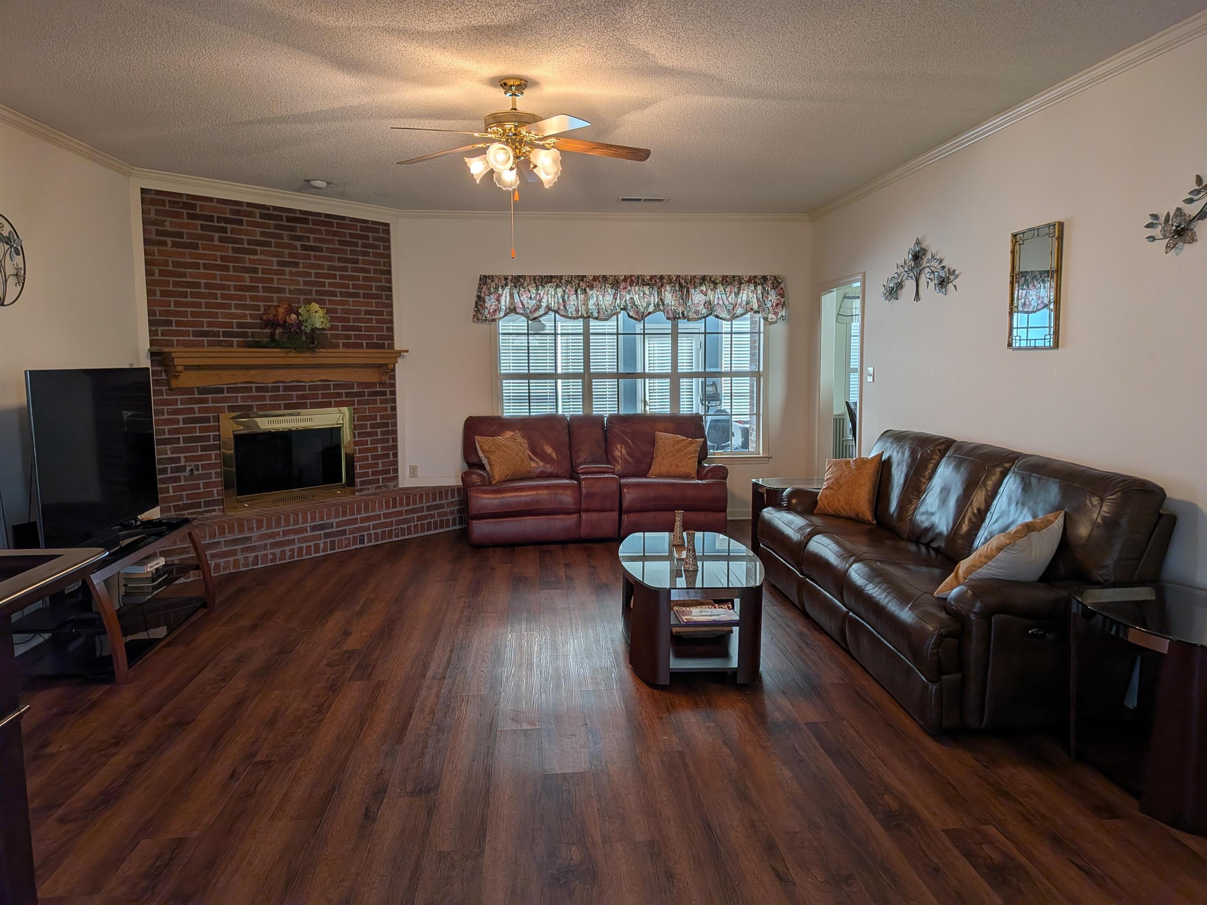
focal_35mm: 24
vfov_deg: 56.8
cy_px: 452
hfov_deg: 71.6
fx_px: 837
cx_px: 604
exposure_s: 1/202
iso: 32
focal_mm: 4.53
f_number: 1.7
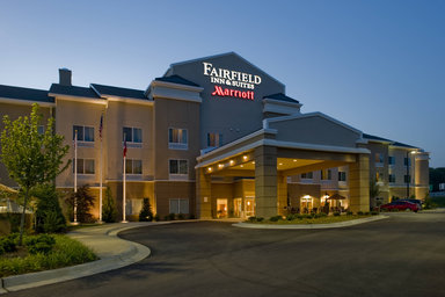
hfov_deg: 73.7
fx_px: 297
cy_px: 148
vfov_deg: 53.1
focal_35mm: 24
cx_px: 222
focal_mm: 24
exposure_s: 1/3
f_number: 6.3
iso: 200
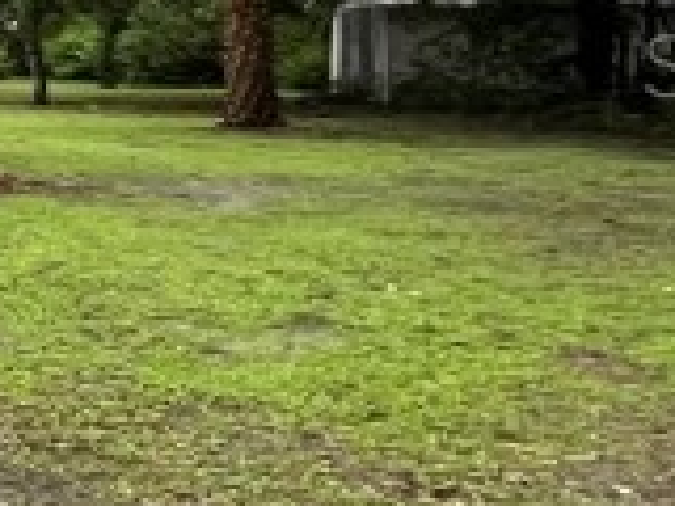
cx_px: -1118
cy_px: 63
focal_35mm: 83
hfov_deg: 13.3
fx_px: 1618
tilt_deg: -1.0
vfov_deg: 17.5
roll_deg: +0.9
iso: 125
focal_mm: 1.57
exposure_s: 1/99
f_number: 1.8
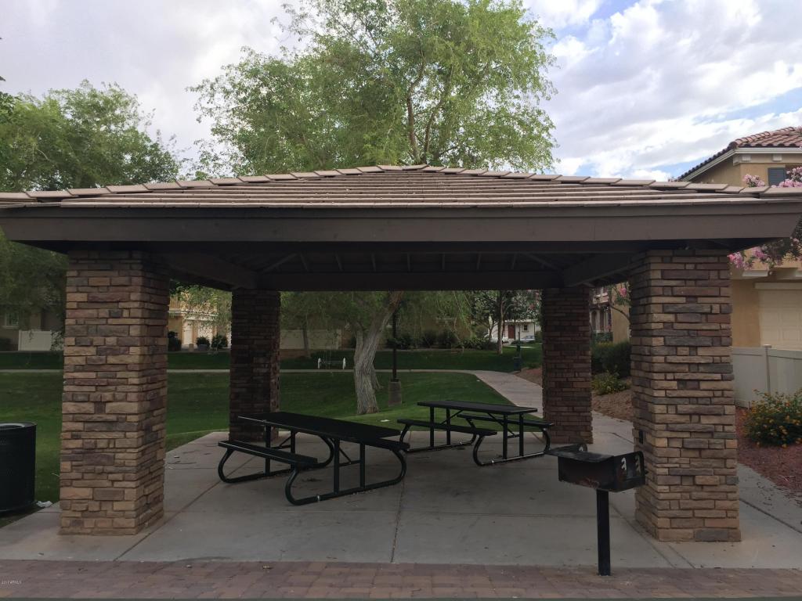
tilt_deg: +4.0
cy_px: 300
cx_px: 401
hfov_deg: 61.7
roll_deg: -0.8
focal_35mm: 29
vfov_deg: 48.2
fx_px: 672
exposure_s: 1/476
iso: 32
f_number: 2.2
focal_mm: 4.15
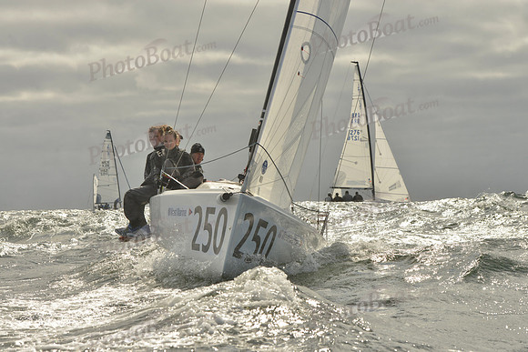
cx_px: 264
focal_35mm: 98
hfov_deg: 20.8
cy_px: 176
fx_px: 1438
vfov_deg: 14.0
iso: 400
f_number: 11
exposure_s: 1/2000
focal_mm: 98
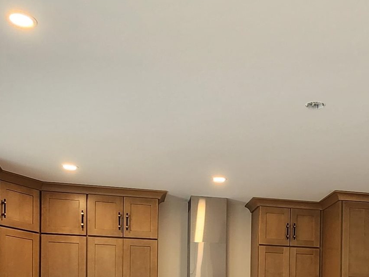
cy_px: 383
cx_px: 270
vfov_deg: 25.4
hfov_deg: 39.5
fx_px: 501
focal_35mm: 47
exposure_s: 1/60.2
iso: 64
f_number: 2.2
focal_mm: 2.2
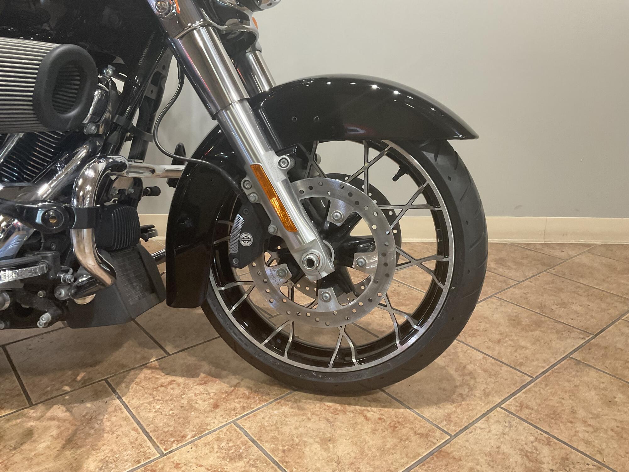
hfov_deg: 61.7
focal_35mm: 29
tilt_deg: -20.0
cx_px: 314
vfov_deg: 48.2
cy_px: 236
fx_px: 527
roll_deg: +0.0
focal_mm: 3
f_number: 1.8
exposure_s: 1/60
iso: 125
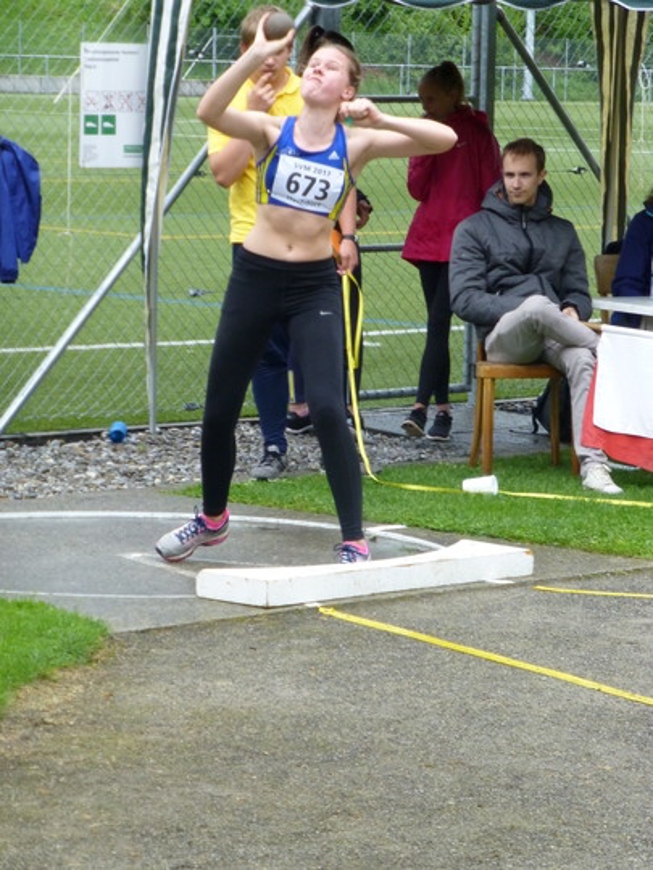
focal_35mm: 145
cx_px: 326
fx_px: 3647
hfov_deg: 10.2
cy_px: 435
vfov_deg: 13.6
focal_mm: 25.9
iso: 400
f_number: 5.4
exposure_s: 1/400
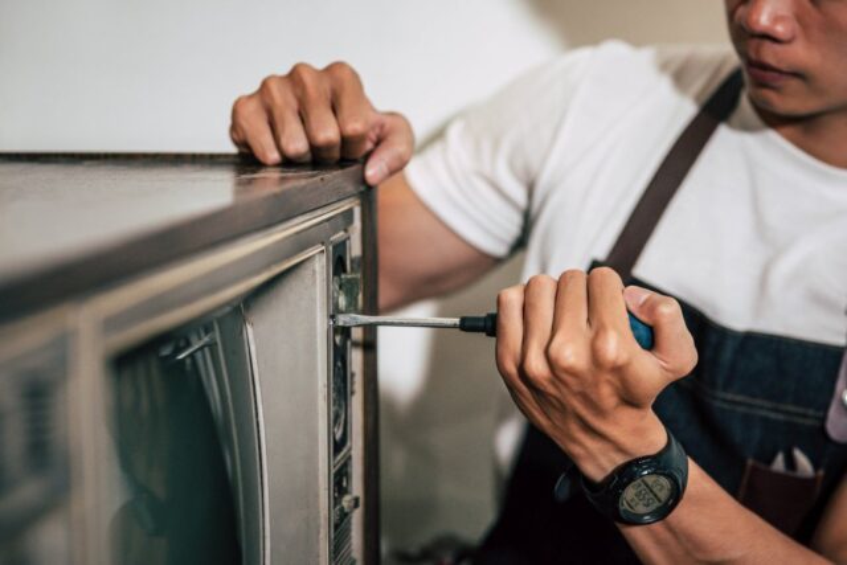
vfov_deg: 16.1
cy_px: 282
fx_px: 2000
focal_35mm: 85
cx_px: 424
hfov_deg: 23.9
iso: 640
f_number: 2.2
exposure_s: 1/200
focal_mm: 85
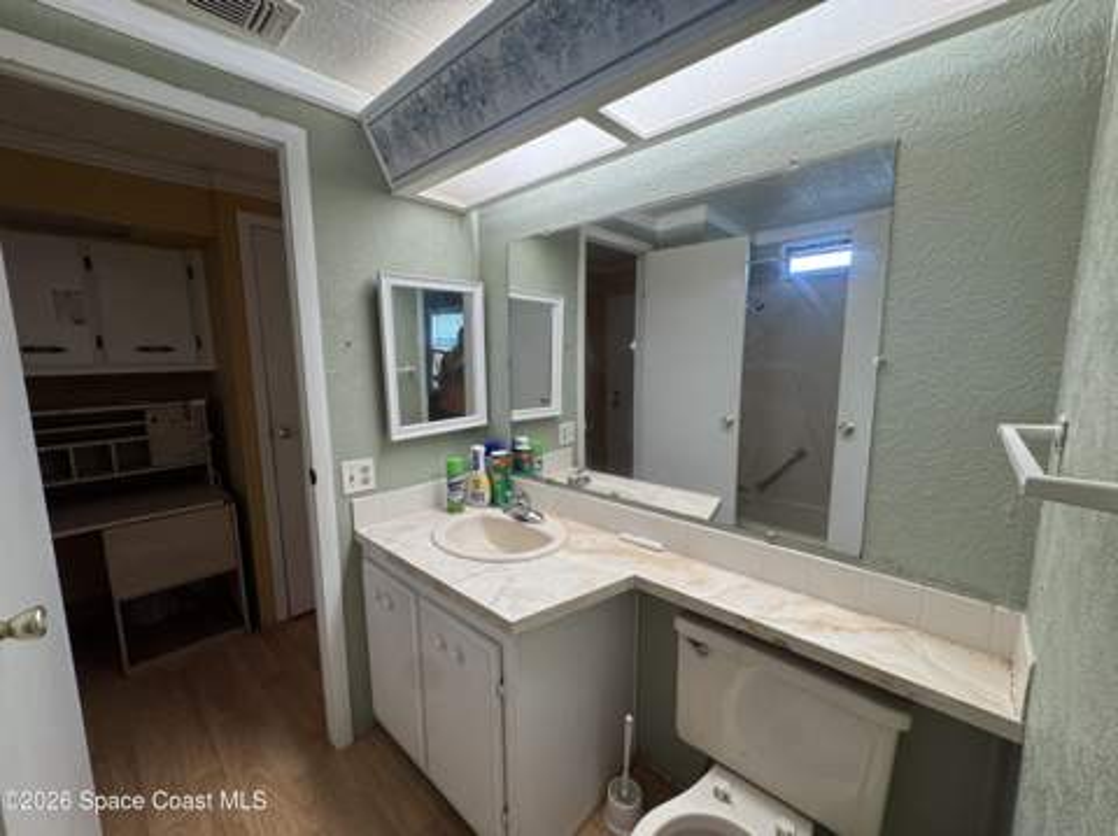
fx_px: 452
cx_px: 559
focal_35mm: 14
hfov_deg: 102.1
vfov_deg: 85.6
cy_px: 418
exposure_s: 1/120
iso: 200
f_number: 2.2
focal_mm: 2.22
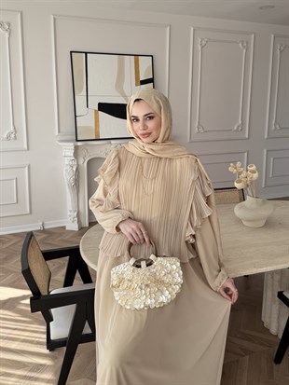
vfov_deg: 71.6
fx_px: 267
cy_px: 192
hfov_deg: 56.8
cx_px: 144
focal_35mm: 24
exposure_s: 1/695
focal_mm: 6.76
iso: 100
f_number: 1.78
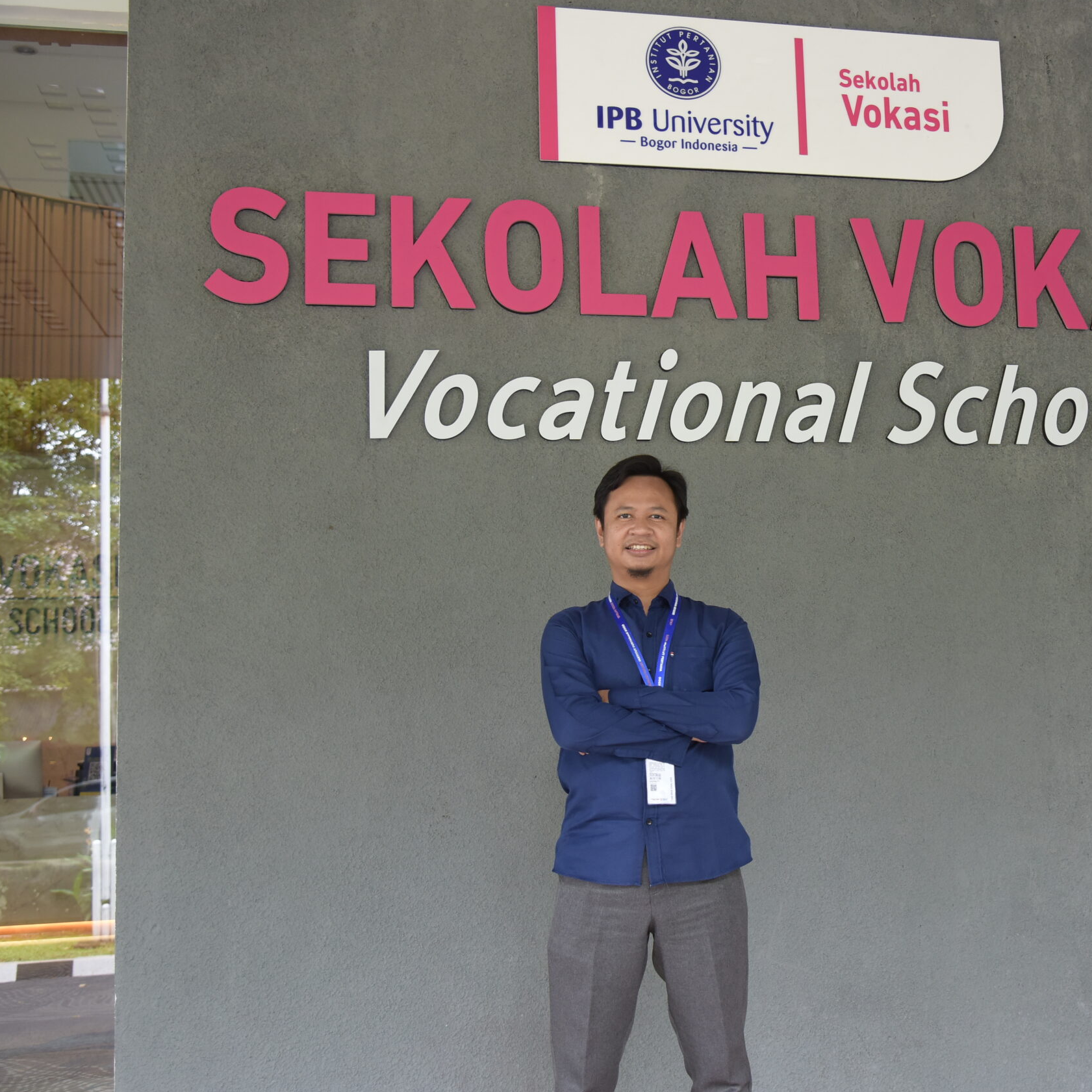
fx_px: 1570
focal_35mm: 44
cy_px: 551
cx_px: 767
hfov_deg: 37.7
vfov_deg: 38.3
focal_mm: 34
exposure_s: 1/125
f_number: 4.5
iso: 1000
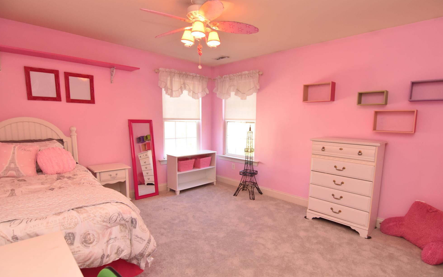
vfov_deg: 66.2
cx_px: 228
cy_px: 153
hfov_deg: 92.6
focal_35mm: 18
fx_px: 212
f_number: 4.5
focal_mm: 11
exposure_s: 1/80
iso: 800
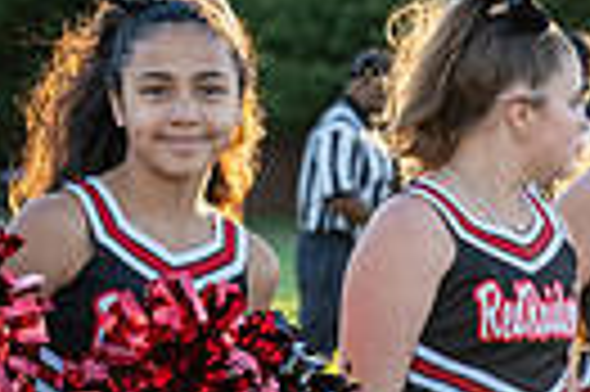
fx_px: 4698
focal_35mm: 287
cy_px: 428
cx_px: 733
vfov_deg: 4.8
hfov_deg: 7.1
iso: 125
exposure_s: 1/640
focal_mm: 61.5
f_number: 2.8
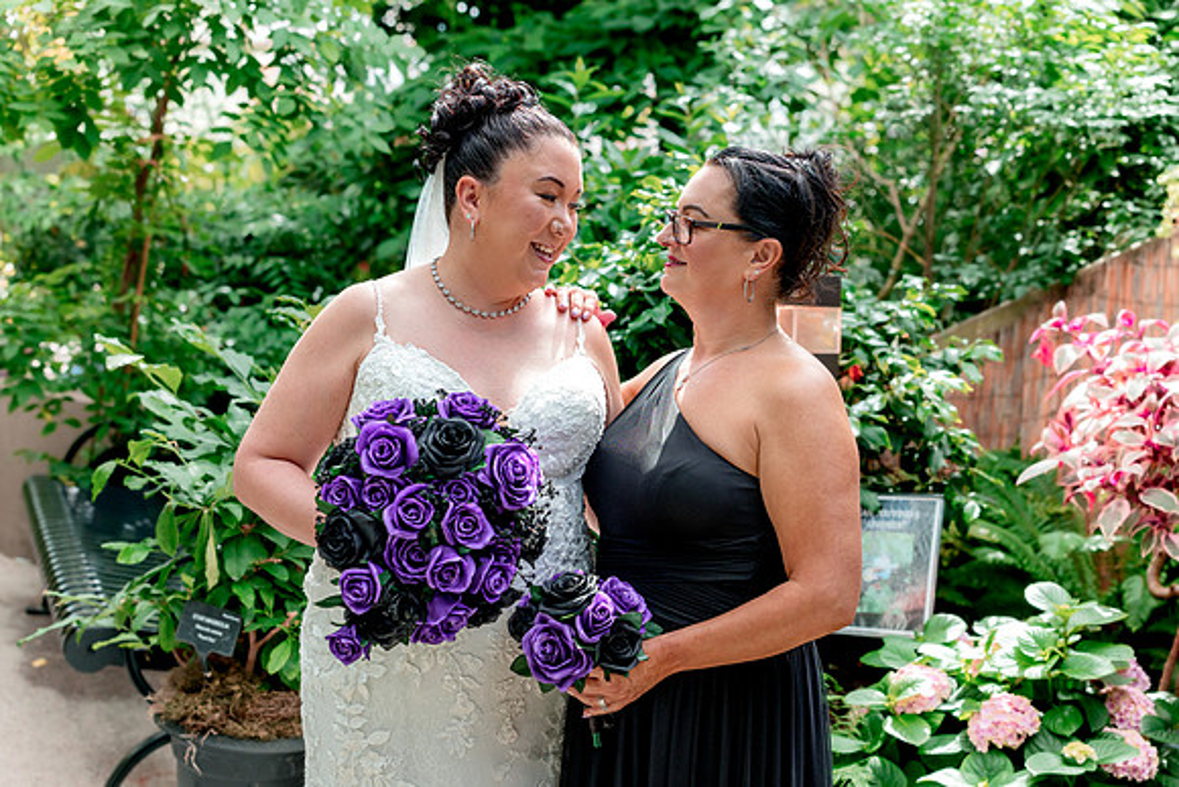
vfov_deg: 27.0
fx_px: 1638
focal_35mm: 50
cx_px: 590
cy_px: 394
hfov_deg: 39.6
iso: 640
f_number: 3.5
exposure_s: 1/640
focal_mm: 50
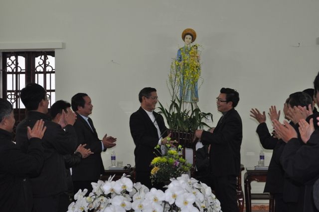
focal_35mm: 72
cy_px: 106
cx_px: 160
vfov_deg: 18.9
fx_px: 637
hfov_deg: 28.1
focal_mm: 48
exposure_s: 1/60
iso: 800
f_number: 5.3
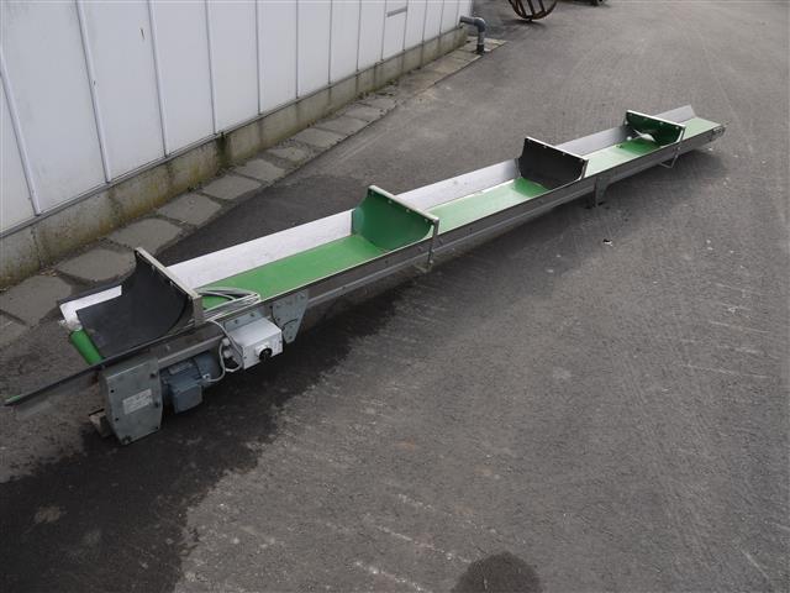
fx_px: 685
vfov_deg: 46.8
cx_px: 395
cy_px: 296
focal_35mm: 30
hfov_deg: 60.0
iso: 100
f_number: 6.3
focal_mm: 15
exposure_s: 1/250
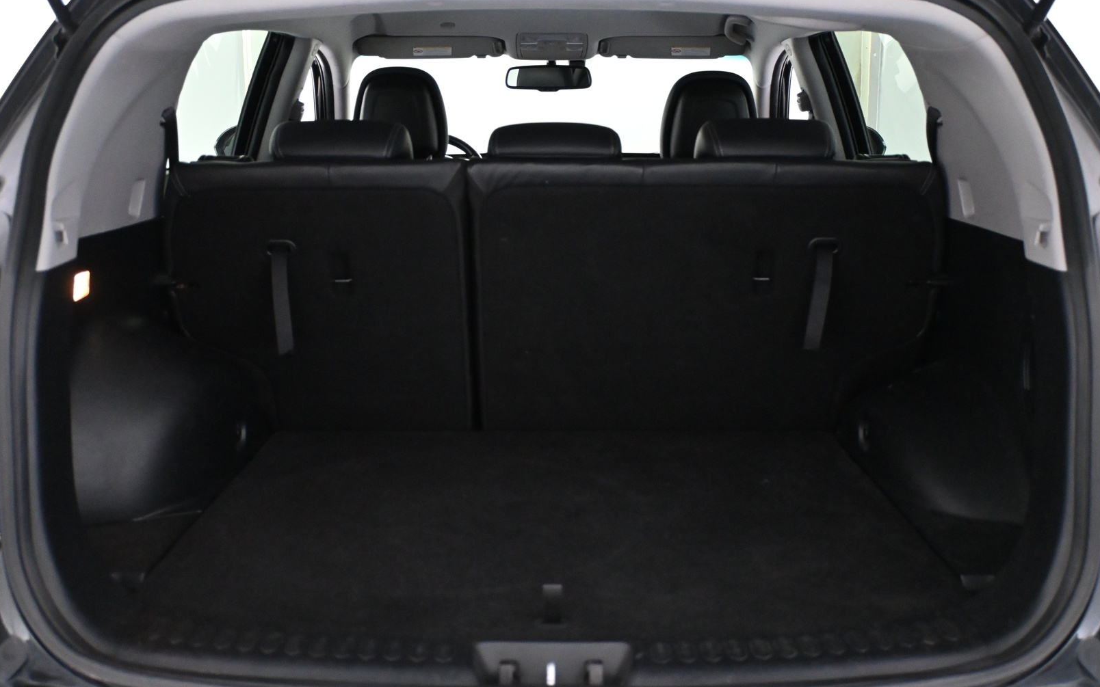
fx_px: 1155
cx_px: 550
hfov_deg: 50.9
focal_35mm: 39
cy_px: 334
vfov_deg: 33.2
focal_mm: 25
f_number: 4.2
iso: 4500
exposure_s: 1/60
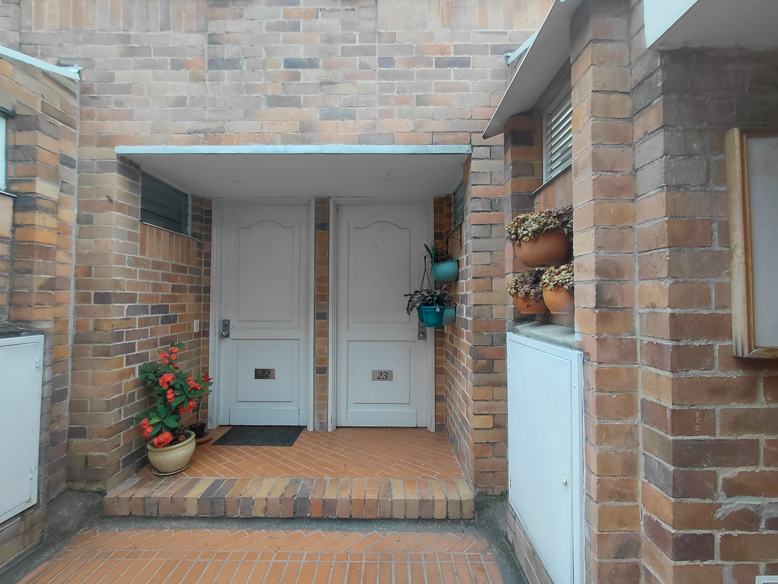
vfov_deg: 78.1
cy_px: 292
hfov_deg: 94.5
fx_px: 360
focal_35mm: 16
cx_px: 389
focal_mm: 1.64
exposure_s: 1/136
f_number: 2.2
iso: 40
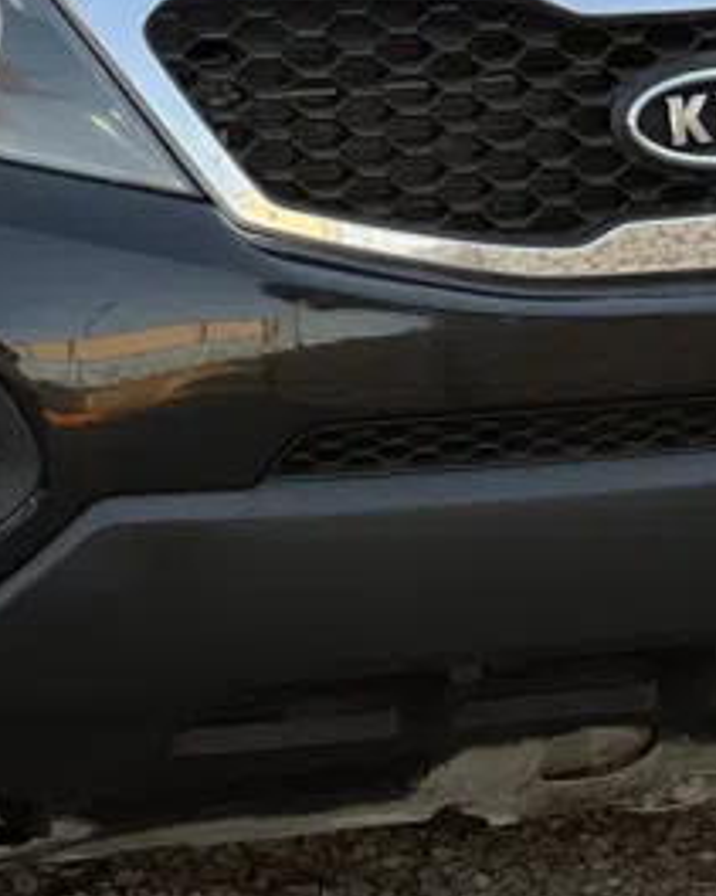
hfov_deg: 5.3
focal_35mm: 292
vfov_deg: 6.6
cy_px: -54
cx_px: 92
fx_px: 7739
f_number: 2.8
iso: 80
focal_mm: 9
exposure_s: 1/121
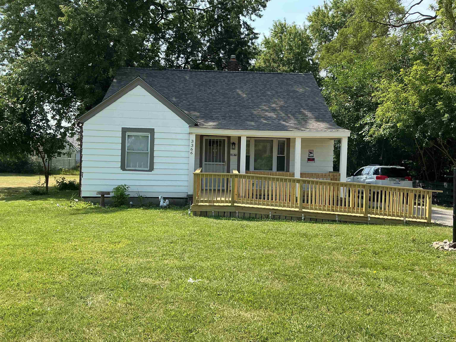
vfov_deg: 48.2
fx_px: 382
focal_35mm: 29
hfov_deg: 61.7
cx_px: 228
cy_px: 171
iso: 25
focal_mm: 3
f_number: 1.8
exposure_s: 1/739
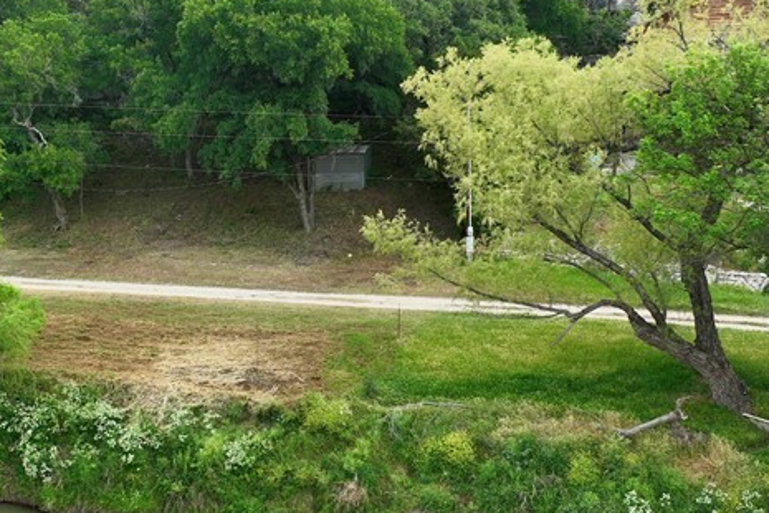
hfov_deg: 35.7
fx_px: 1175
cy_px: 319
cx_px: 223
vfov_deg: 24.6
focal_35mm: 55
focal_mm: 12.29
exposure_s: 1/400
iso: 200
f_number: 2.8
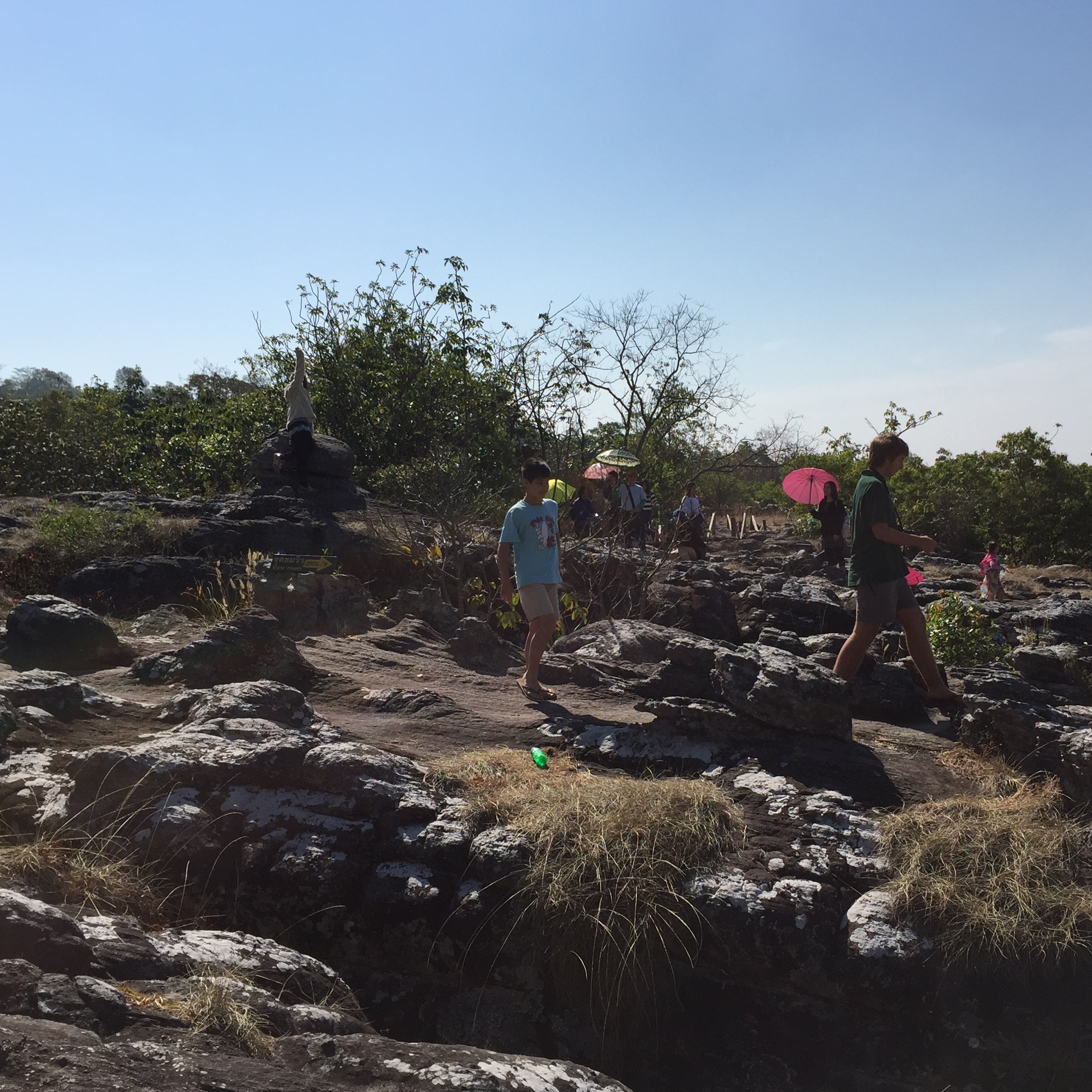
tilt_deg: -3.0
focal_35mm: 39
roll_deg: +0.8
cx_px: 671
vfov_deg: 42.8
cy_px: 548
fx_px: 1392
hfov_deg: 42.6
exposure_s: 1/3597
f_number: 2.2
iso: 32
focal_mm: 4.15
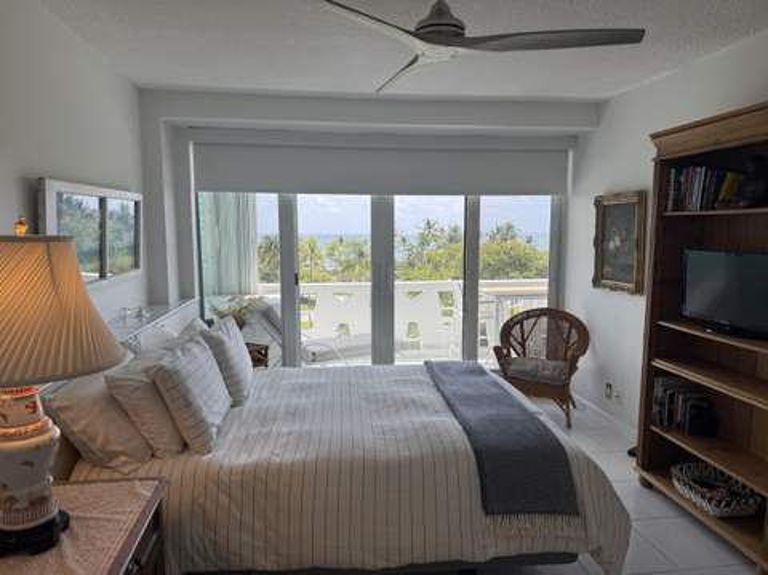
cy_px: 288
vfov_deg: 56.7
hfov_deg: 71.7
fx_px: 532
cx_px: 384
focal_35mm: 24
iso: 100
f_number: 1.78
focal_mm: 6.76
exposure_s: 1/643
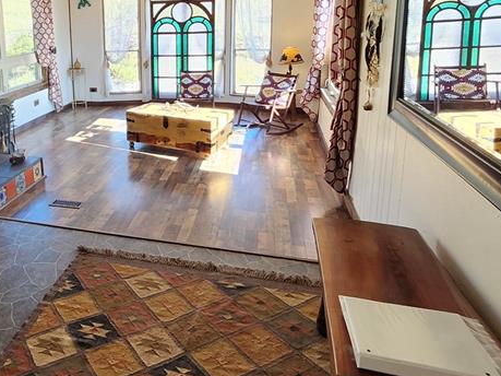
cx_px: 98
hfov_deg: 57.0
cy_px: 104
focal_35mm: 29
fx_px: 420
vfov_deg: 46.8
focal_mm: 1.74
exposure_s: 1/60
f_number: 2.2
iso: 50
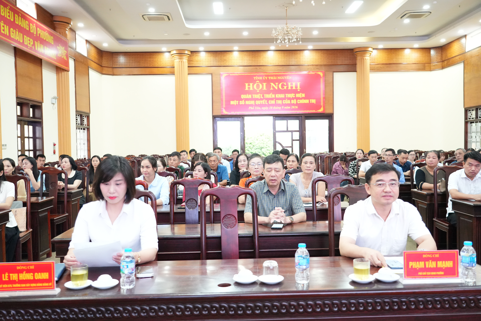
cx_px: 240
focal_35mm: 34
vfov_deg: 38.9
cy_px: 160
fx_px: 454
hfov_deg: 55.8
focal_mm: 34
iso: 8000
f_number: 4
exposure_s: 1/100
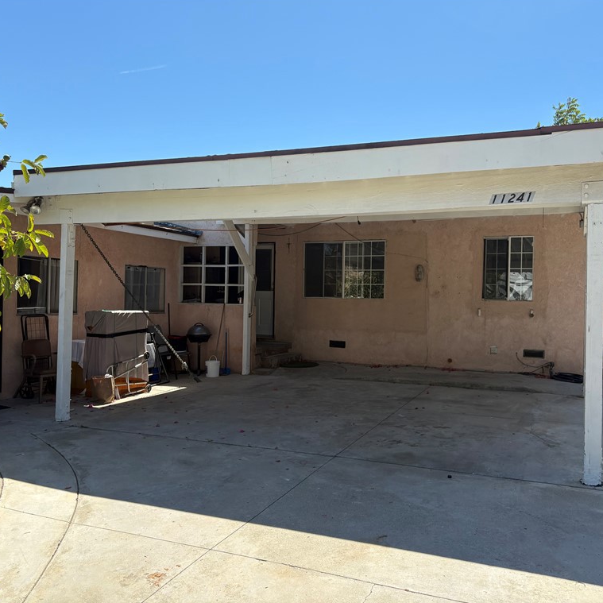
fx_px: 611
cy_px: 299
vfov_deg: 52.5
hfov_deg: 52.5
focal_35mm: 31
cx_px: 307
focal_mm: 5.96
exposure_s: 1/2283
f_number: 1.6
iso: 50
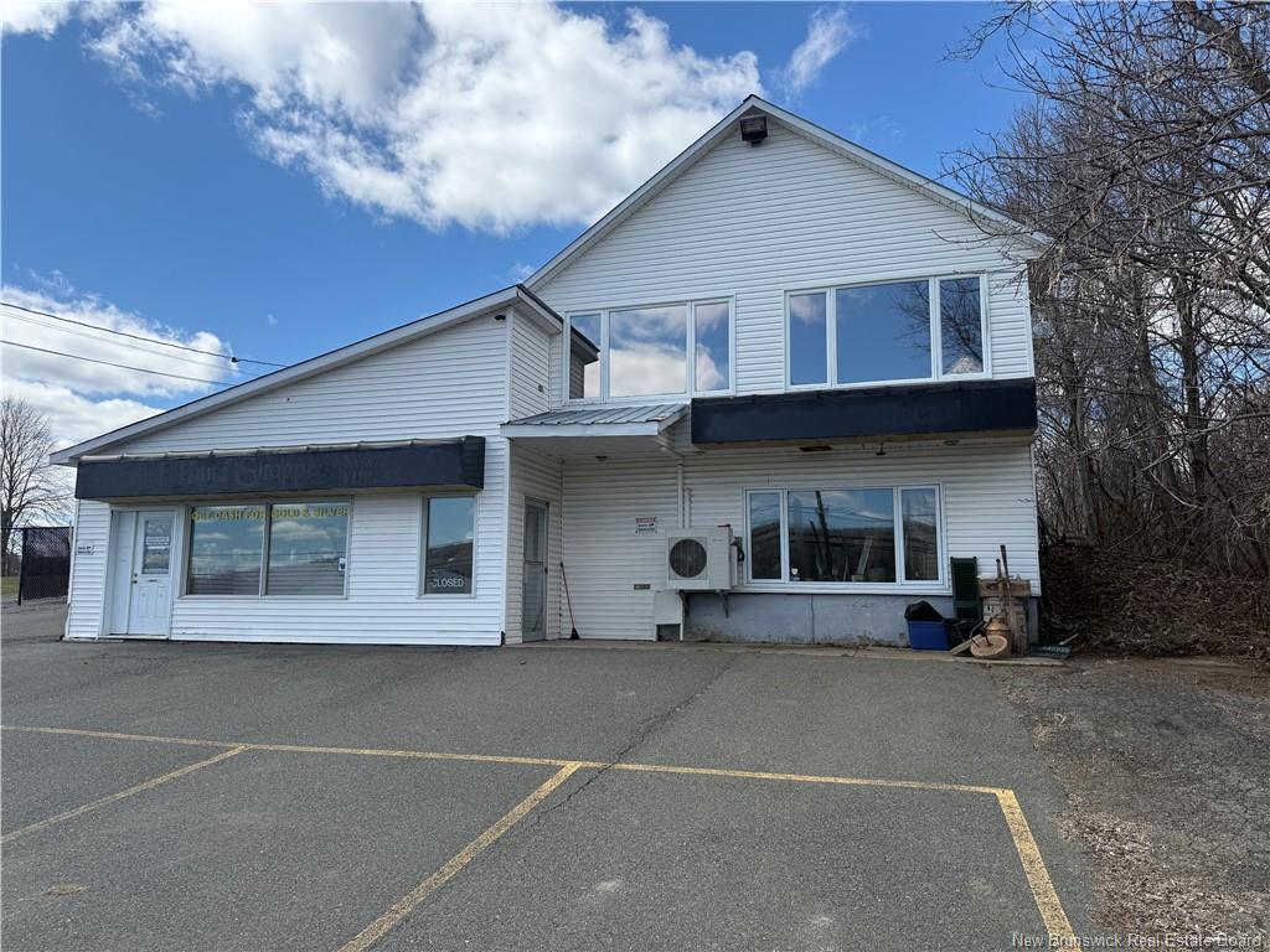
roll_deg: -0.4
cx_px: 635
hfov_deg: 71.6
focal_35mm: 24
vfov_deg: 56.8
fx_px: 881
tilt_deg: +7.4
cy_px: 476
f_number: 1.78
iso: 80
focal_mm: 6.76
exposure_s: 1/4673
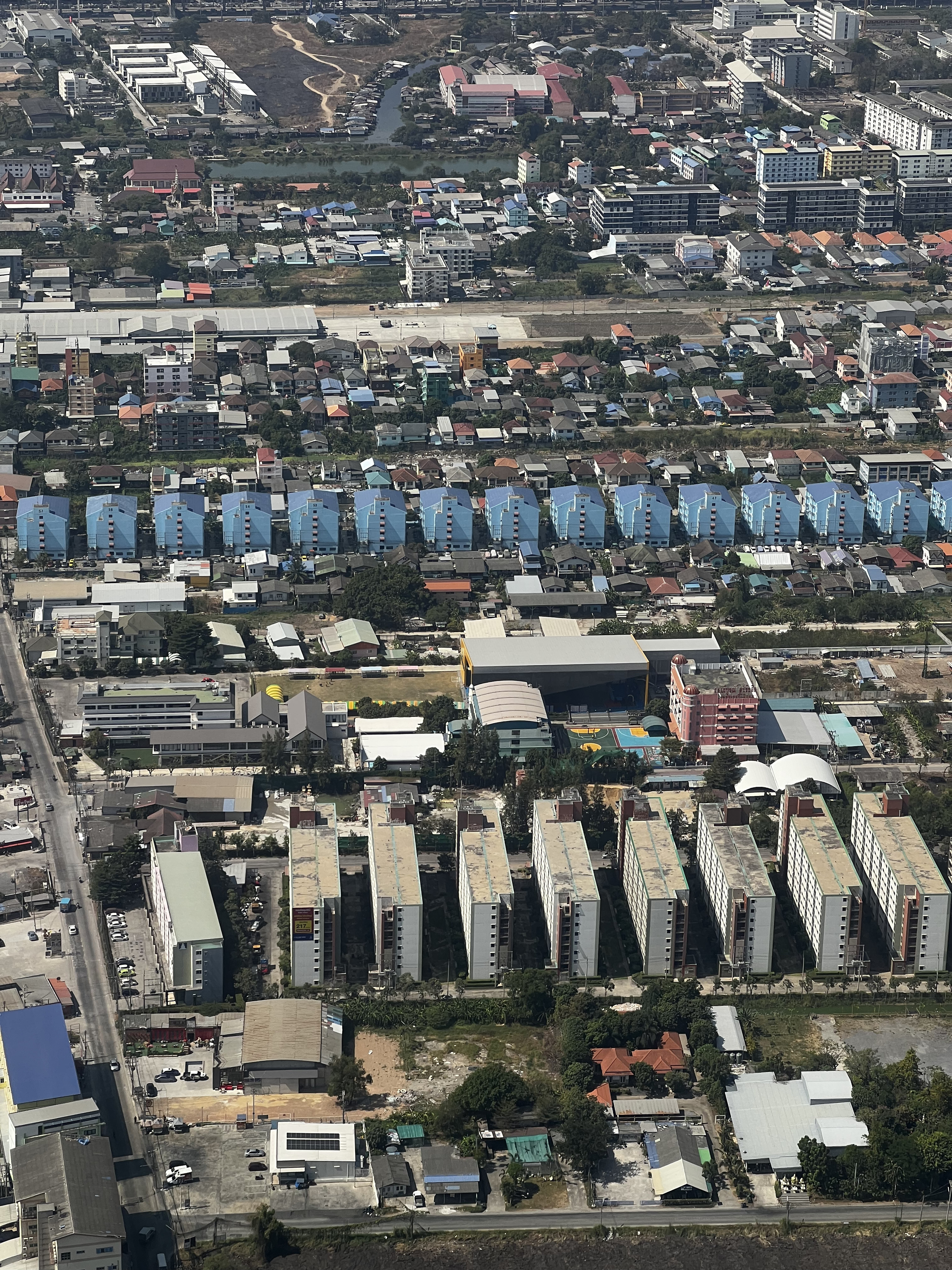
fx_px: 2824
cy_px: 635
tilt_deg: -20.2
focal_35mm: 77
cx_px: 476
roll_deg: +1.7
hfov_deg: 19.1
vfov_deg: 25.3
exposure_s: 1/608
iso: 32
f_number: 2.8
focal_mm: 9
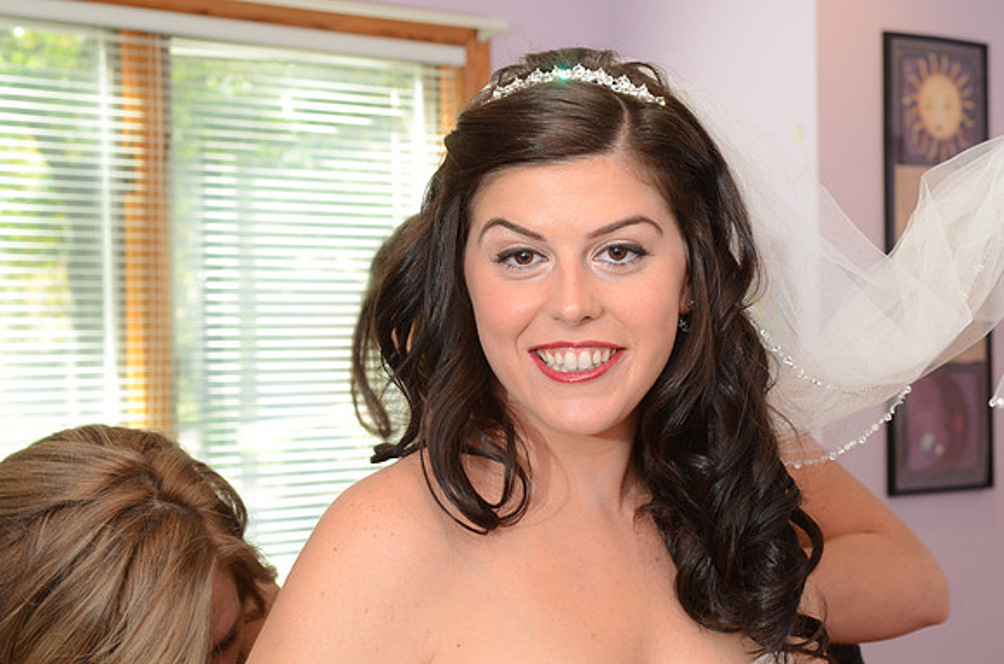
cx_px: 502
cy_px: 332
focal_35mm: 66
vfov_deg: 20.5
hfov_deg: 30.6
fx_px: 1837
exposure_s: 1/80
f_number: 6.3
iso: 640
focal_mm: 44
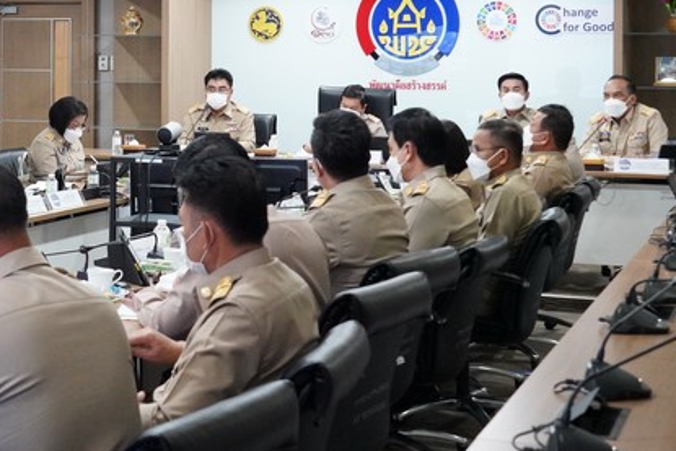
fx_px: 1484
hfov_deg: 24.9
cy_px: 61
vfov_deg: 17.1
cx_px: 64
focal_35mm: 79
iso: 12800
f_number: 5.6
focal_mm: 41
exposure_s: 1/250
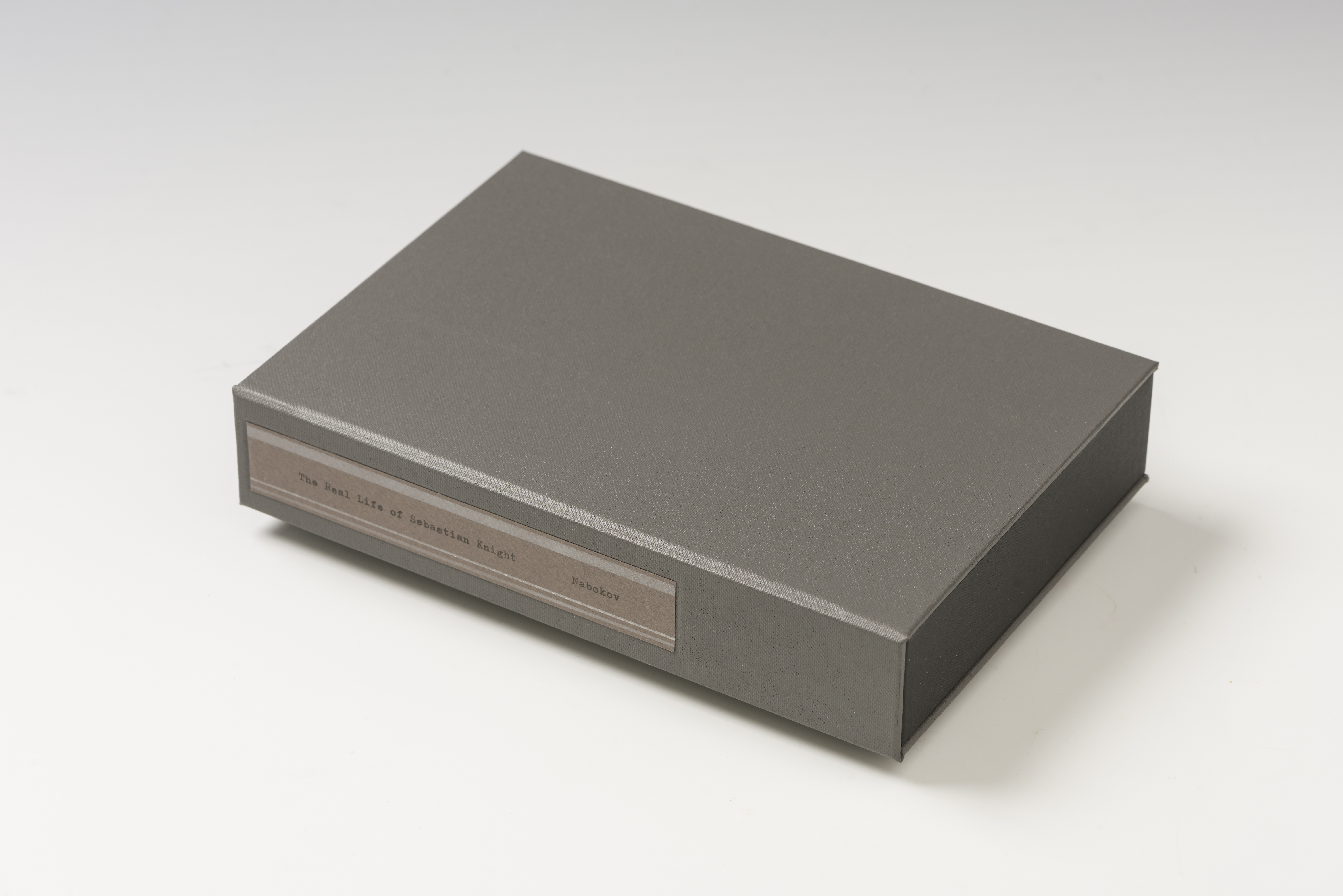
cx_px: 672
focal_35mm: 105
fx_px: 3918
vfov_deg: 13.1
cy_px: 448
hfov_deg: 19.5
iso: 100
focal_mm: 105
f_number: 10
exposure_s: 1/125
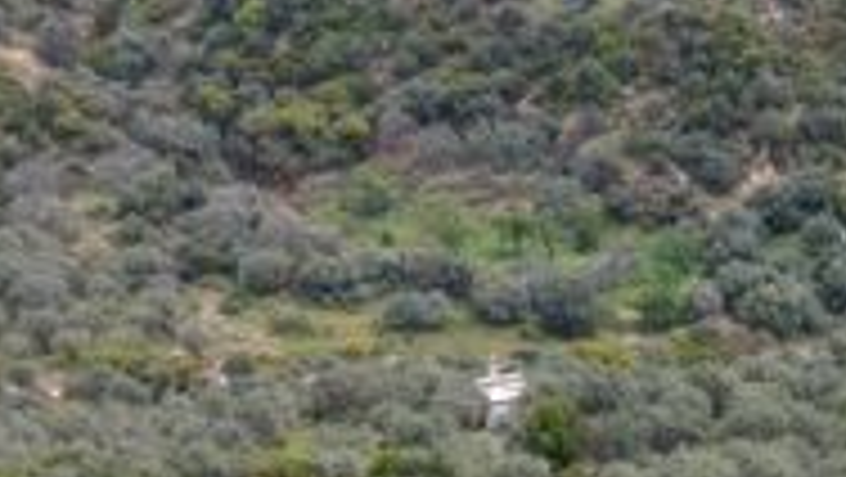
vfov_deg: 11.9
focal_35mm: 98
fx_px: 2200
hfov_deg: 20.8
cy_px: 680
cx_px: 925
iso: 170
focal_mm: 8.67
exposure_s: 1/2500
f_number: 1.8
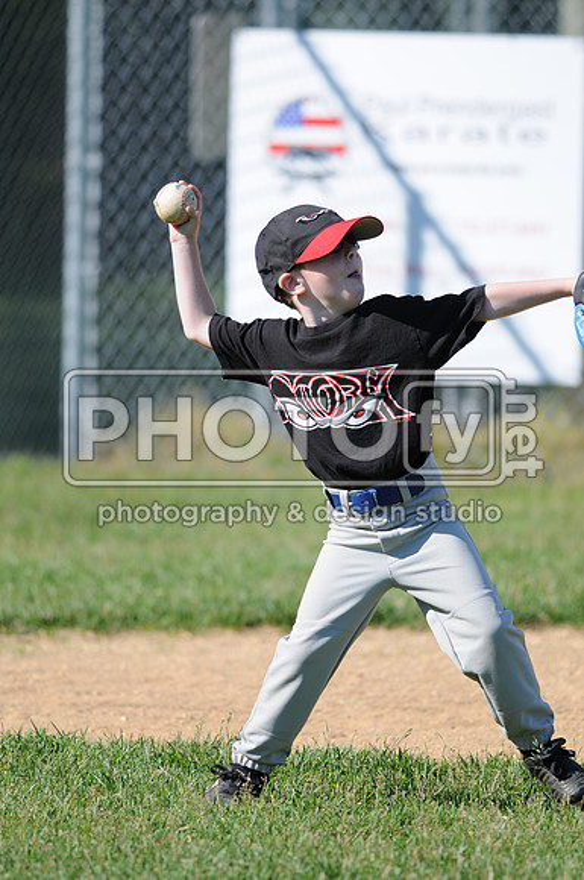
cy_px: 440
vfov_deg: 4.6
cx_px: 292
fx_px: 10982
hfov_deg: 3.0
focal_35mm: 450
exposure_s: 1/1250
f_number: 4
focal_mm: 300
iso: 200
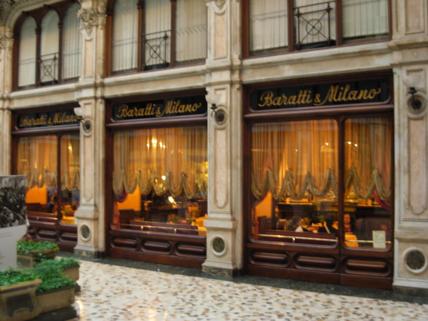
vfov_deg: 32.2
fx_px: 556
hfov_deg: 42.1
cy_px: 160
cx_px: 214
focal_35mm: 45
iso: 129
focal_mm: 7.5
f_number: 3.1
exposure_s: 1/4
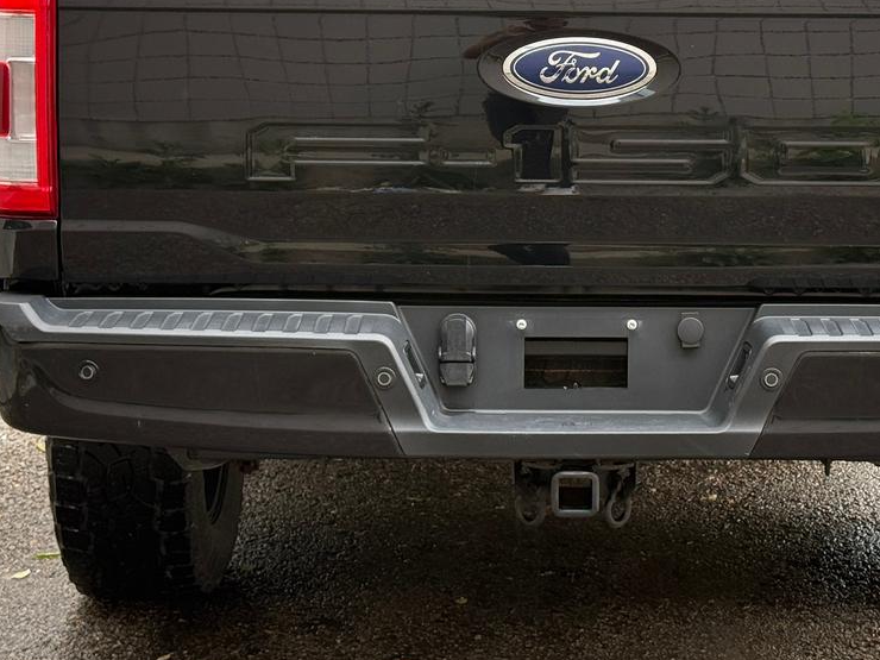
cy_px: 102
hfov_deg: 23.5
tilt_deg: -6.0
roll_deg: +1.2
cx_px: 545
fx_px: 2110
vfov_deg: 17.6
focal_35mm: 83
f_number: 1.78
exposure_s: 1/156
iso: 100
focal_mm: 6.76
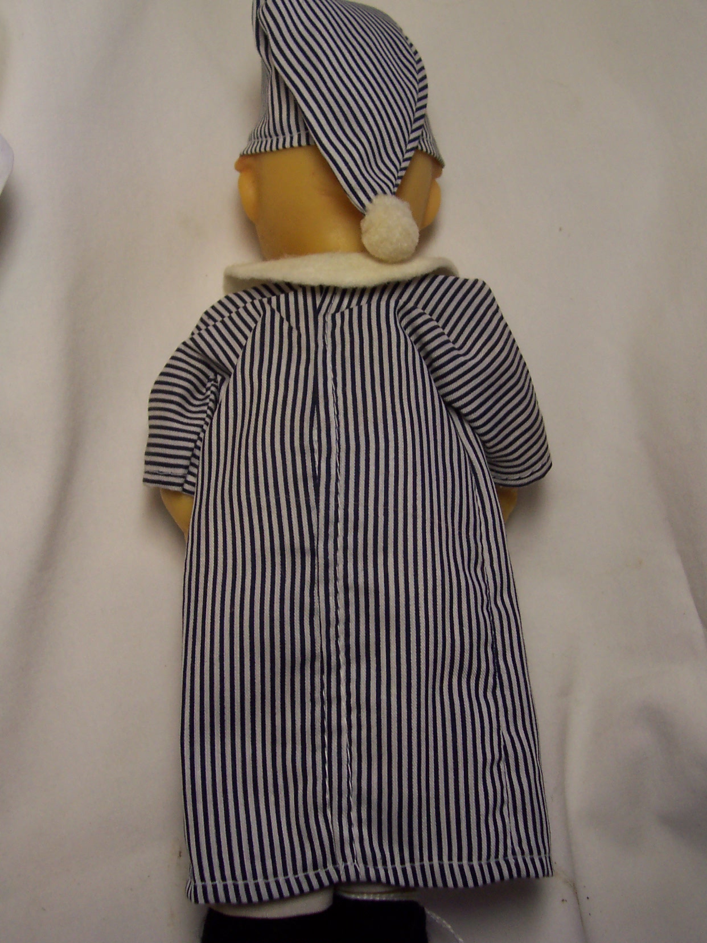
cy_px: 472
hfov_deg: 38.7
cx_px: 354
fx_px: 1008
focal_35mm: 37
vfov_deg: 50.1
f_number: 2.8
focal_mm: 5.6
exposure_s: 1/90
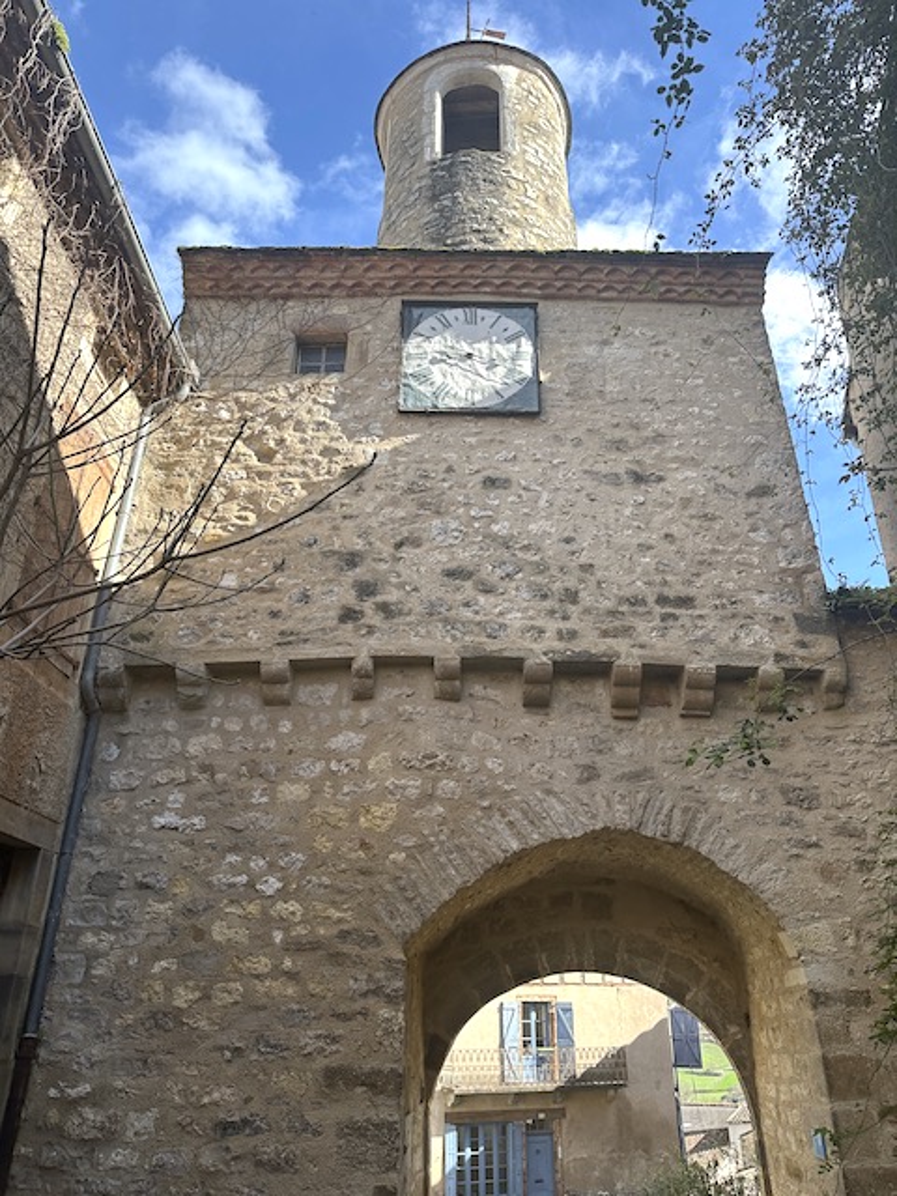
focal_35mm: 24
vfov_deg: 71.6
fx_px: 829
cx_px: 448
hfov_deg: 56.8
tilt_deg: +27.2
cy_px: 598
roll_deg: -1.7
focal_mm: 6.86
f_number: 1.78
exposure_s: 1/1131
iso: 80
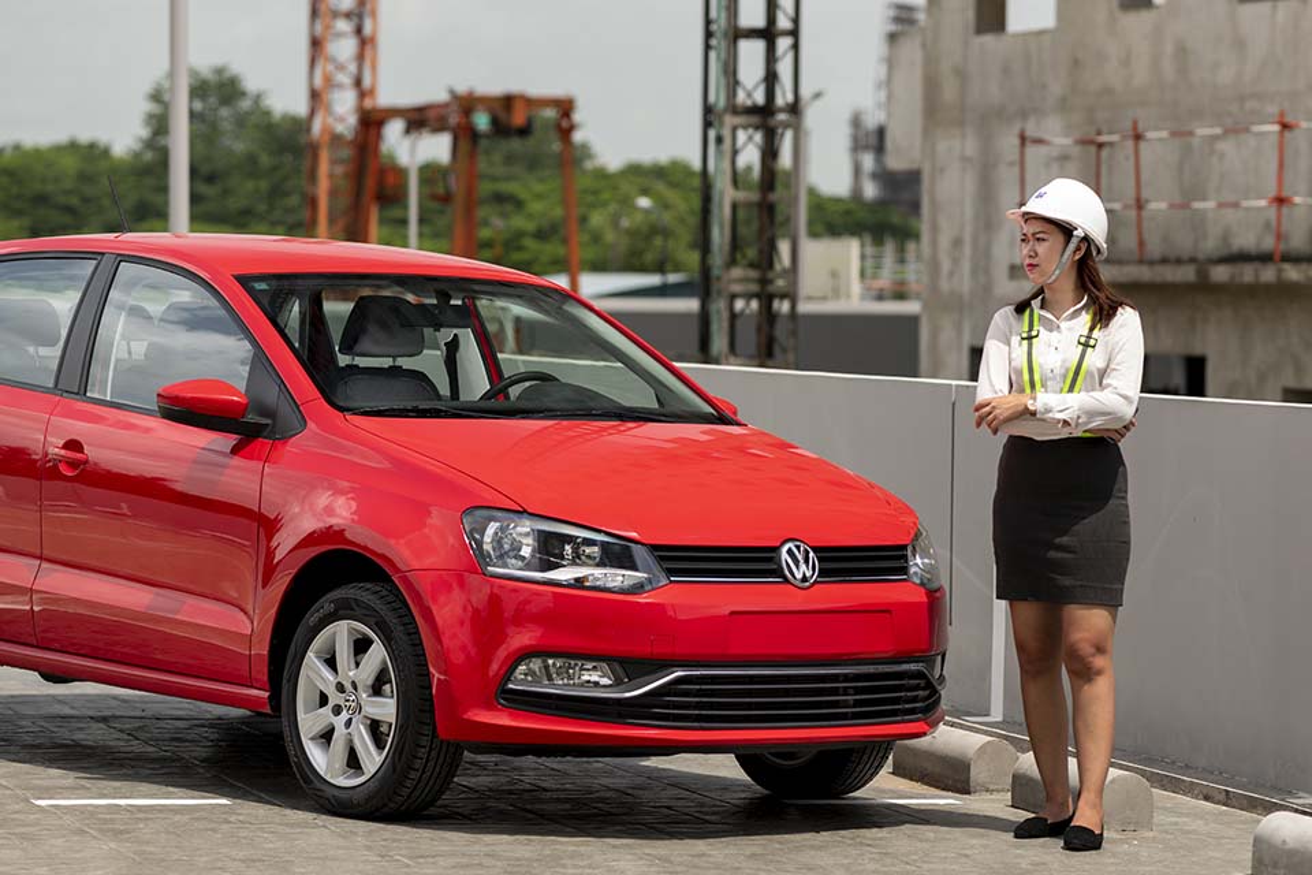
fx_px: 3826
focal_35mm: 105
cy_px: 438
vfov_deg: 13.0
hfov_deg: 19.5
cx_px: 656
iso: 40
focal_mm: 105
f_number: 3.2
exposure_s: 1/250
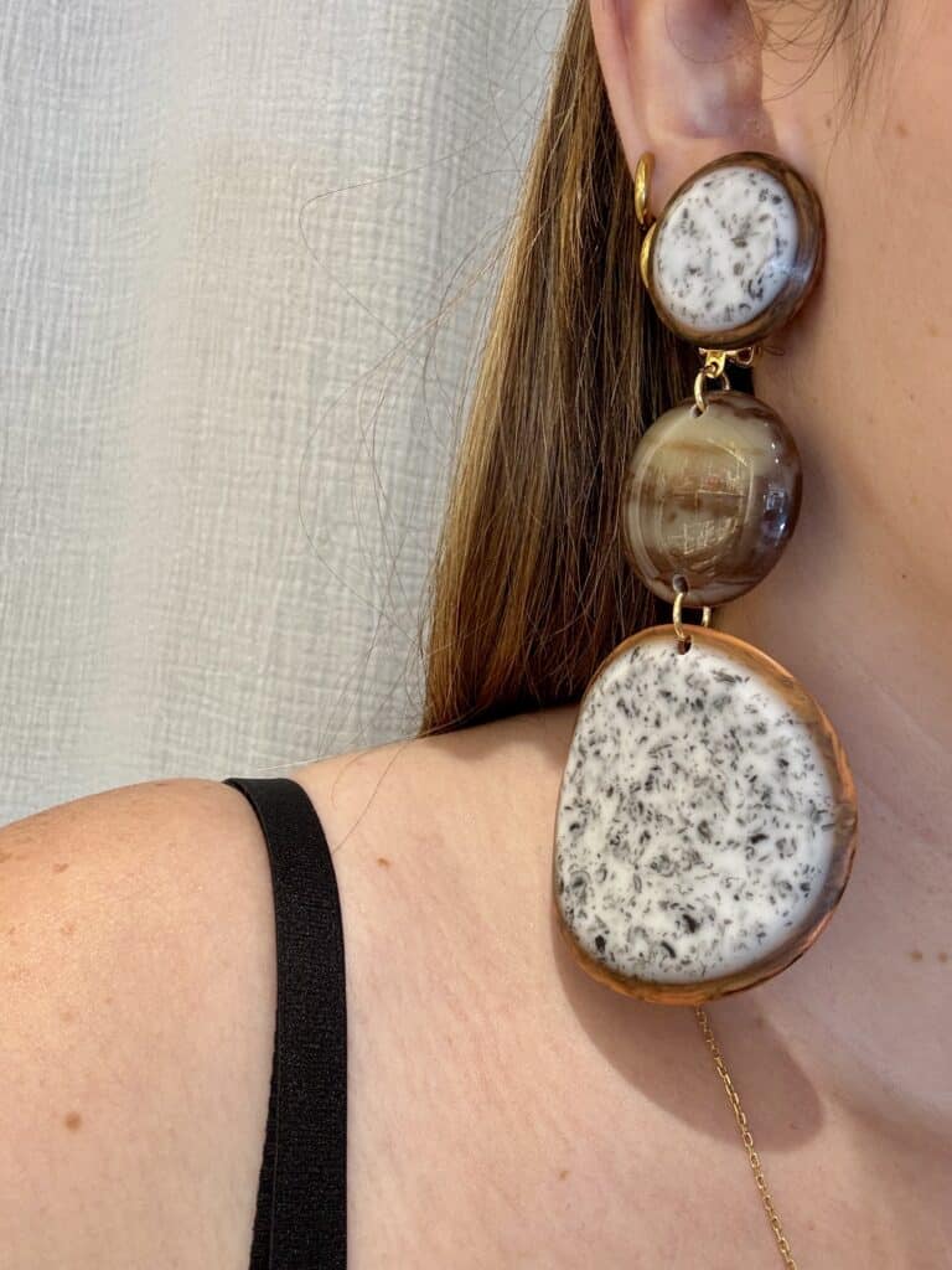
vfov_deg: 60.0
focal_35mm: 30
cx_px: 476
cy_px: 635
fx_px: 1100
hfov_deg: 46.8
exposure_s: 1/50
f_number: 1.9
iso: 50
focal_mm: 2.69
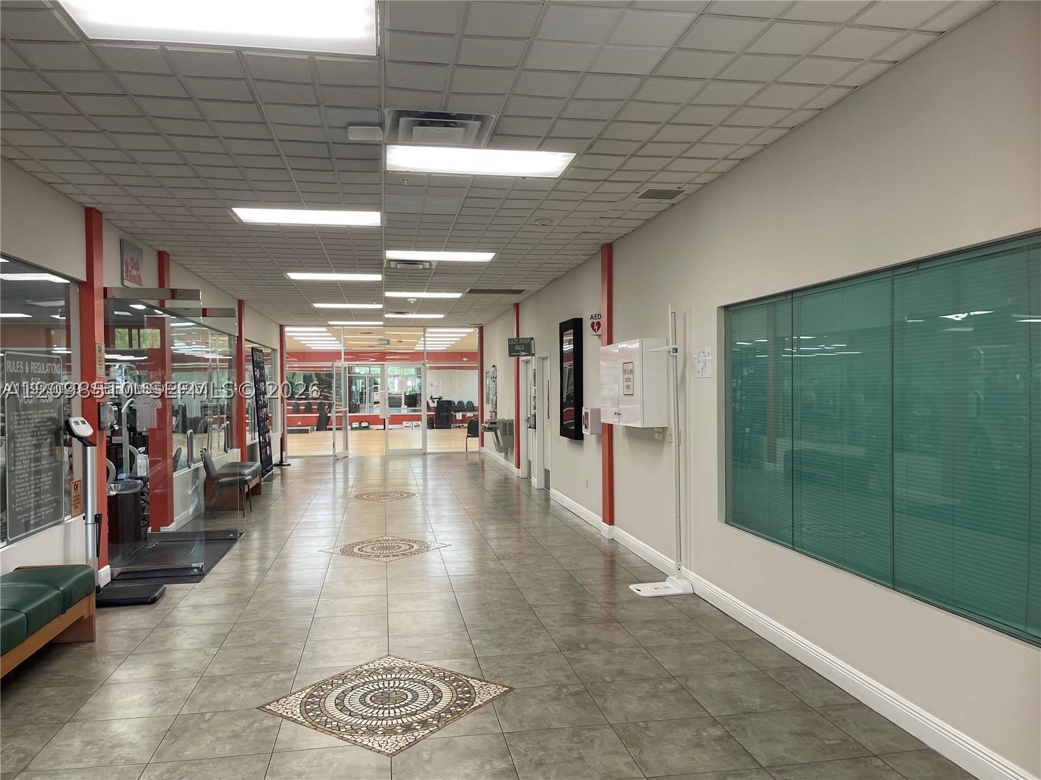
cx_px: 520
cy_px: 390
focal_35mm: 25
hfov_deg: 69.4
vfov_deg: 54.9
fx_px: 752
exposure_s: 1/120
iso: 125
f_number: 1.6
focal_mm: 5.1
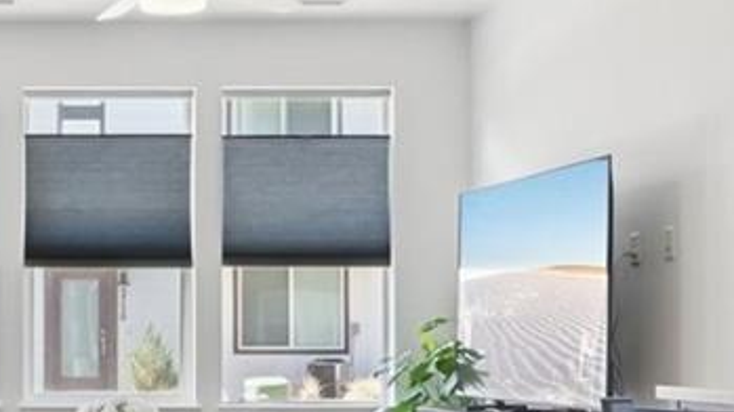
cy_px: 359
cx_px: -67
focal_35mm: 72
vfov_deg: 16.5
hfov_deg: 27.0
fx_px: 1401
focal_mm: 10
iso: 400
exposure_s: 1/20
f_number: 8
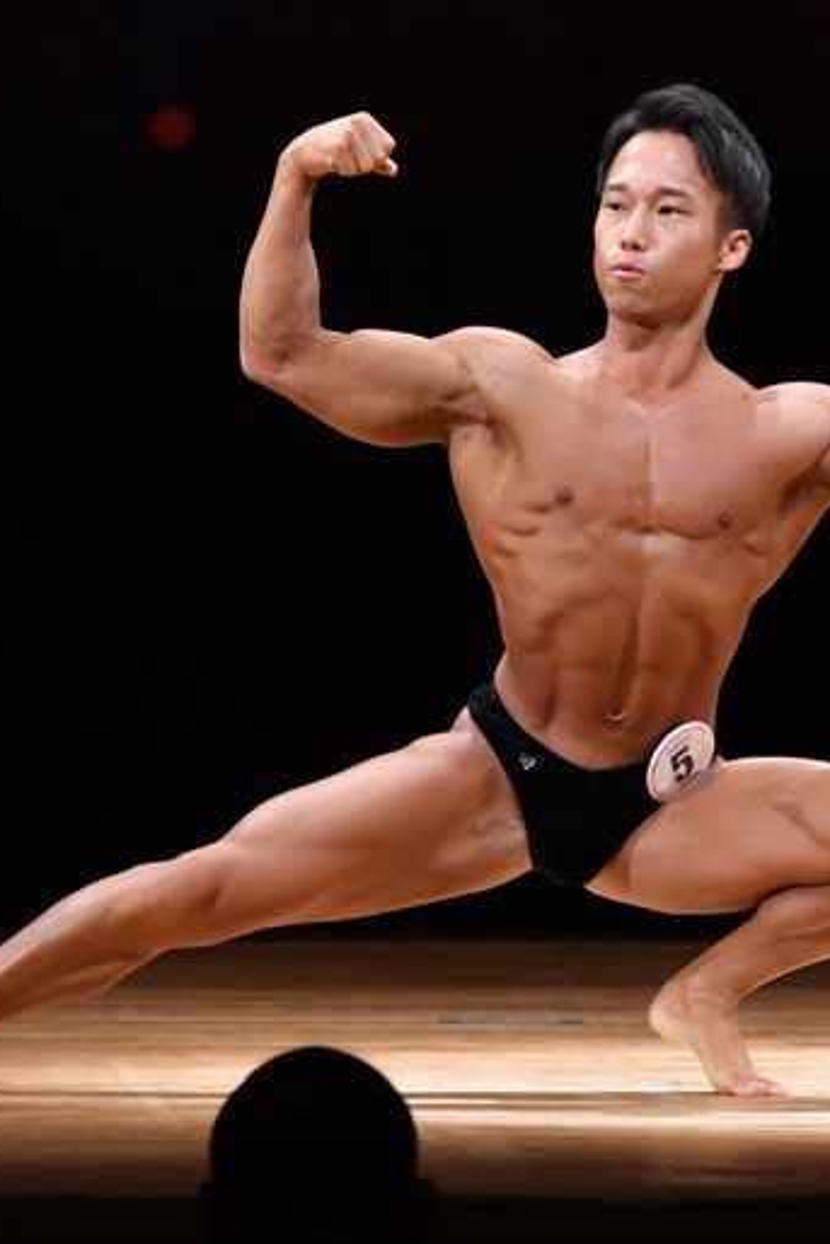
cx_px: 592
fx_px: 17970
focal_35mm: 520
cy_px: 622
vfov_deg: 4.0
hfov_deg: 2.6
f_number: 5.6
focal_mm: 230
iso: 4000
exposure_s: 1/400
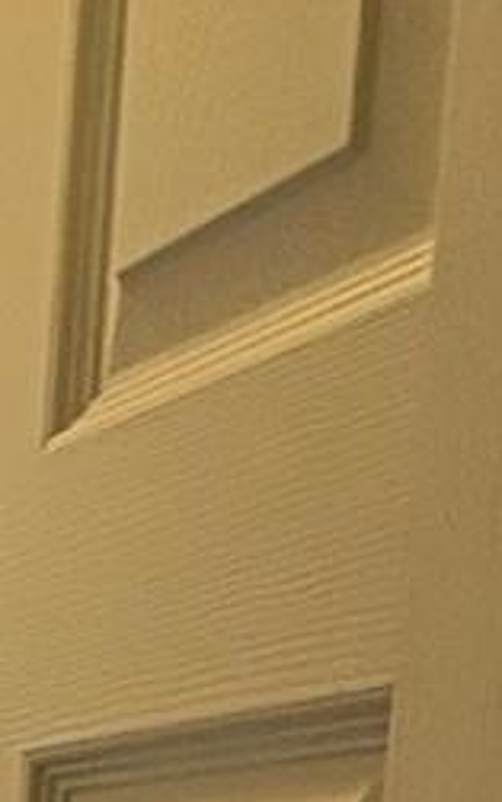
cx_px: -1074
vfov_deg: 15.2
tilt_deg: -8.2
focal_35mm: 121
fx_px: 2647
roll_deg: +0.7
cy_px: 1400
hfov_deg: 8.7
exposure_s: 1/120
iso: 200
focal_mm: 2.22
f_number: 2.2
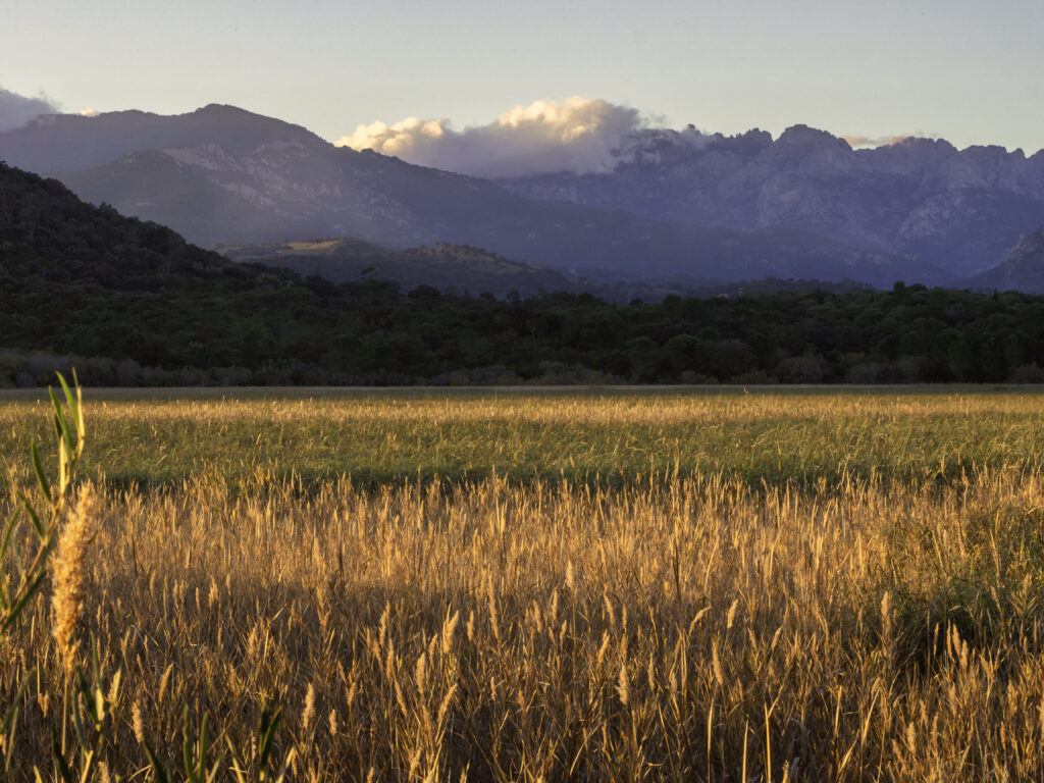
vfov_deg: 16.4
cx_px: 522
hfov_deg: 21.8
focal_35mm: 90
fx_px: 2714
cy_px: 392
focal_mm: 45
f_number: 22
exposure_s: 1/40
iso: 400
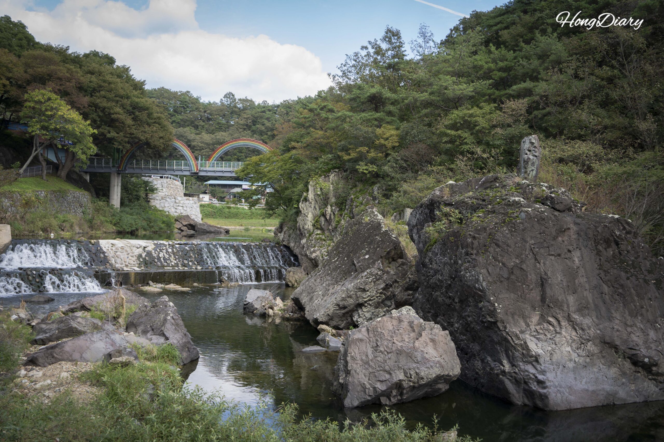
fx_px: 682
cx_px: 332
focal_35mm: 37
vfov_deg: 35.9
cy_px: 221
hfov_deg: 51.9
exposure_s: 1/80
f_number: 6.3
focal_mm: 37
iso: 100
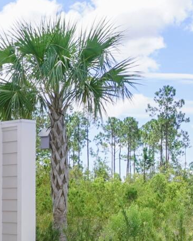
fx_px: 664
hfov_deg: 16.5
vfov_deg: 20.1
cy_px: 223
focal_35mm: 93
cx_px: 69
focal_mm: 10
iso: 100
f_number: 6.3
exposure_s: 1/80
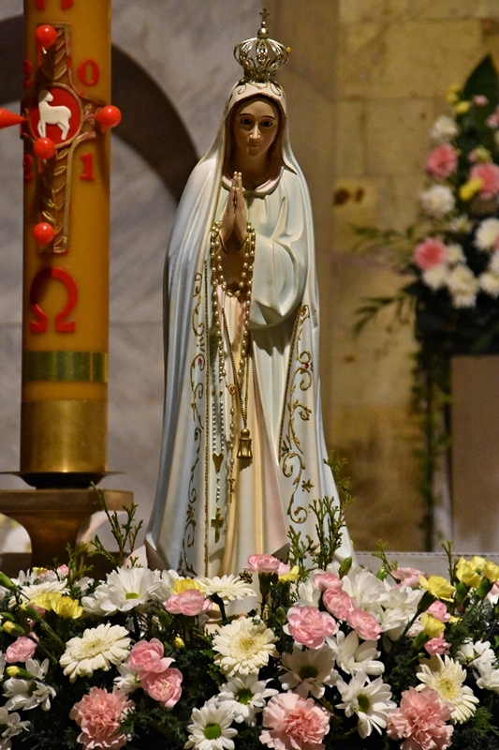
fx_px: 4212
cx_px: 250
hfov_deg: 6.8
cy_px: 375
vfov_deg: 10.2
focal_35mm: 202
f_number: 7.1
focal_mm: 135
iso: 10000
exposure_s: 1/200
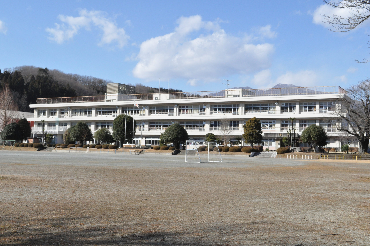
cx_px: 185
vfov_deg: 29.8
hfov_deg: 43.7
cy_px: 123
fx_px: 462
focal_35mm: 45
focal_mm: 30
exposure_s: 1/800
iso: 1600
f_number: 14
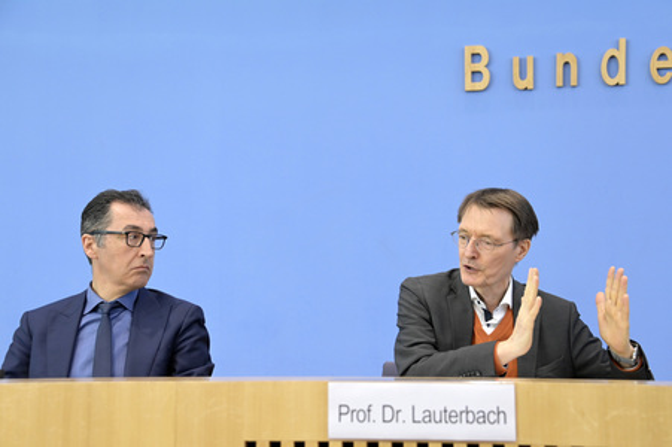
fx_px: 1045
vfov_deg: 24.2
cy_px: 224
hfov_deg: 35.7
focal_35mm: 56
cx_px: 336
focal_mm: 56
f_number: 5
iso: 3200
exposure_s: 1/500
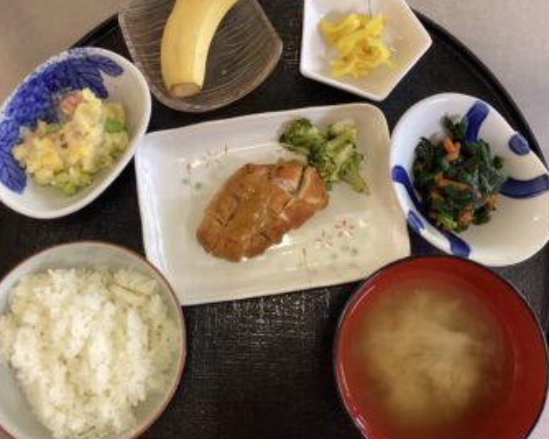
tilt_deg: -79.7
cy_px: 210
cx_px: 261
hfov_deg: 52.8
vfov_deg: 43.3
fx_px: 552
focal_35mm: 34
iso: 250
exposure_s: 1/60
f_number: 2.4
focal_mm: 3.3
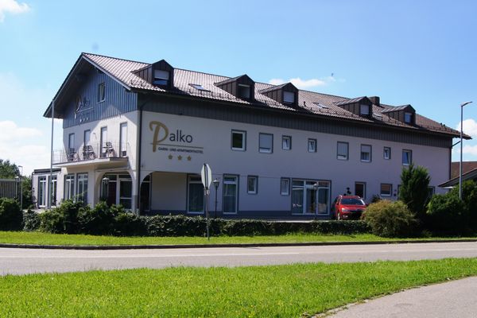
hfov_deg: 53.1
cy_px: 159
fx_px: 477
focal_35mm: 36
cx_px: 238
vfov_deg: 36.9
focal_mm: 24
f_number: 11
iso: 100
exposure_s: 1/100
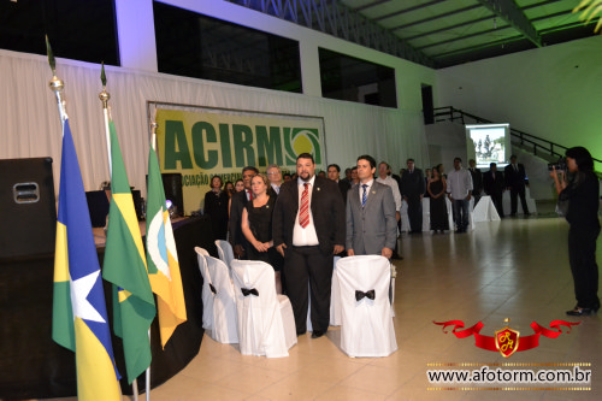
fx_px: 501
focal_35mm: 30
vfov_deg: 43.6
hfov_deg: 61.9
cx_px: 301
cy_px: 200
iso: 3200
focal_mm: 20
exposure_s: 1/60
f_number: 3.8
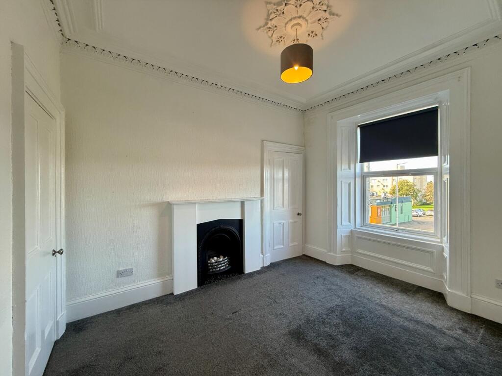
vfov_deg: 85.7
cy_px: 188
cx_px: 251
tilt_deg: +0.4
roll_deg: -0.1
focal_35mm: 14
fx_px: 203
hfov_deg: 102.1
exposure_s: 1/100
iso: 100
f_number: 2.2
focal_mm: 2.22
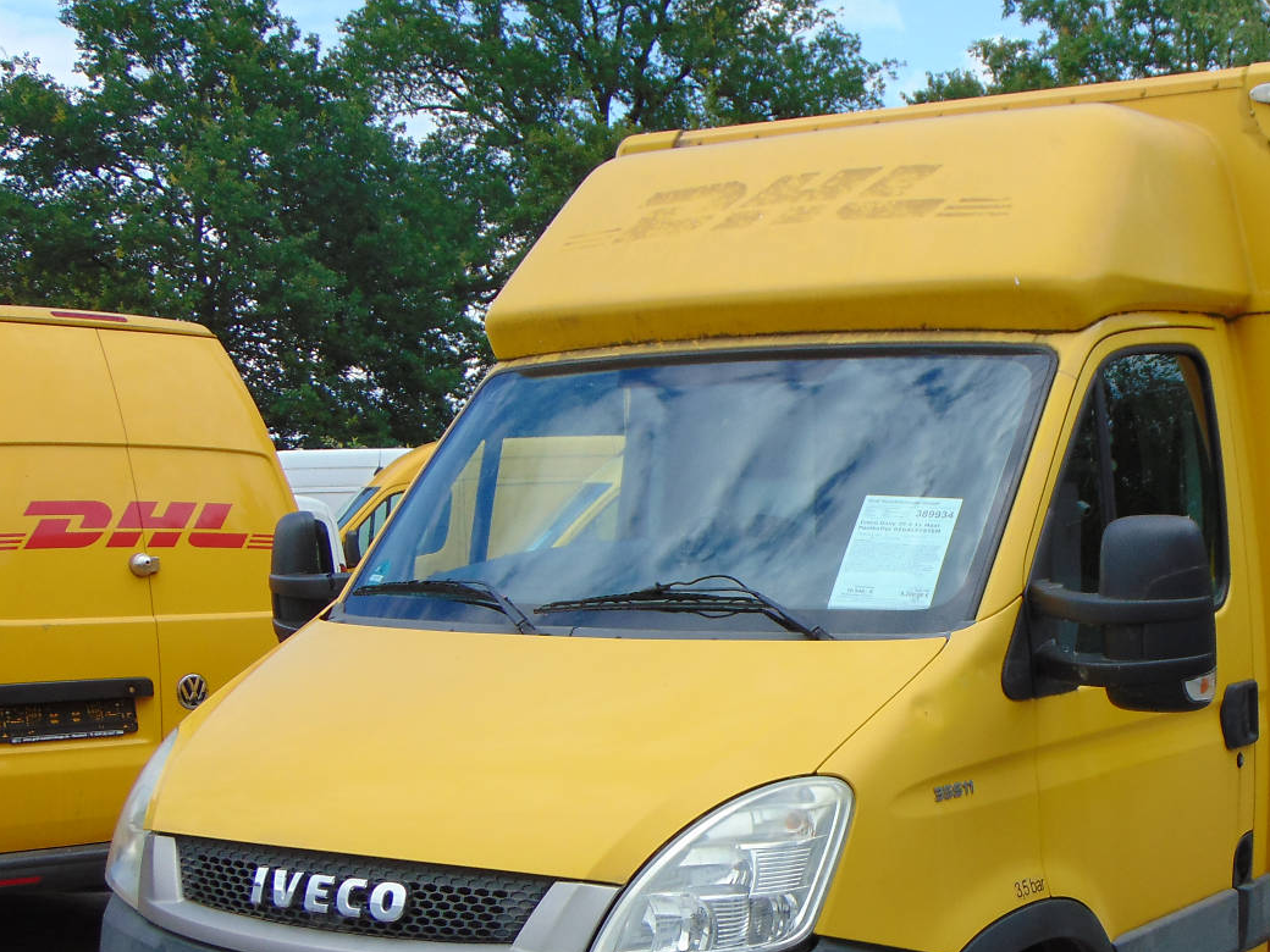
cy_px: 682
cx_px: 915
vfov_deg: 24.2
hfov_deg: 31.7
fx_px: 2201
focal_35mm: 60
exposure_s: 1/640
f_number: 3.3
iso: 80
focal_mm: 6.9
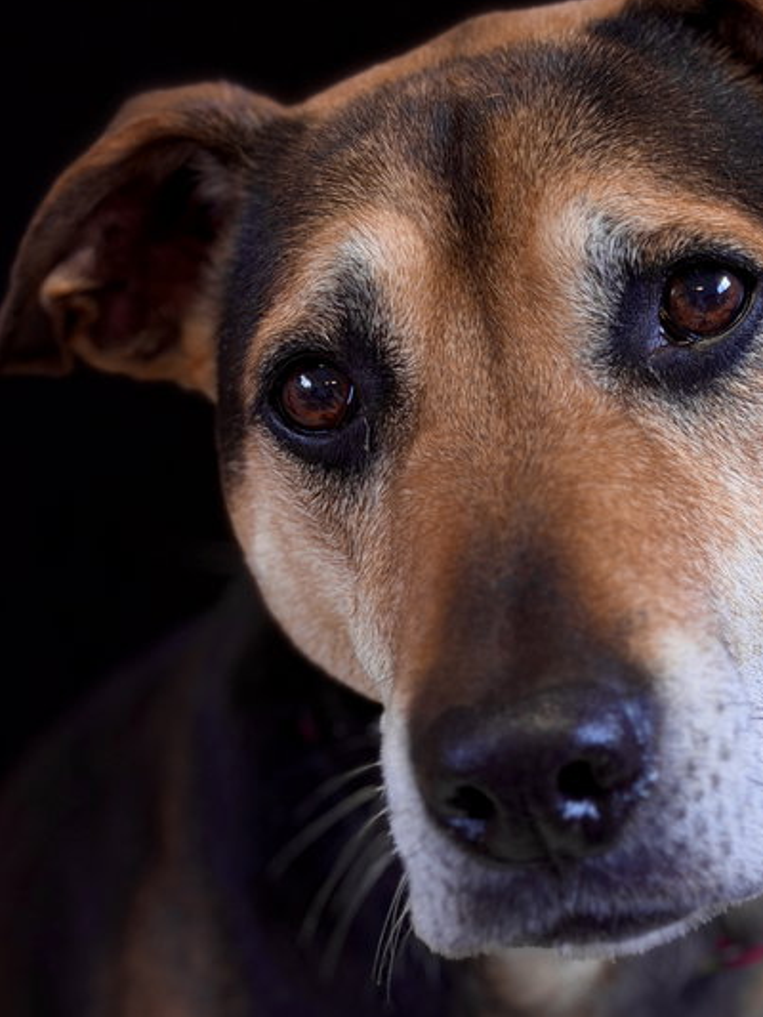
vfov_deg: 27.0
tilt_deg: -24.5
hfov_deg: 20.3
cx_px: 540
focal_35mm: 72
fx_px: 2115
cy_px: 597
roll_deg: +1.2
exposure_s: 1/60
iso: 80
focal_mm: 6.76
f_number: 1.78
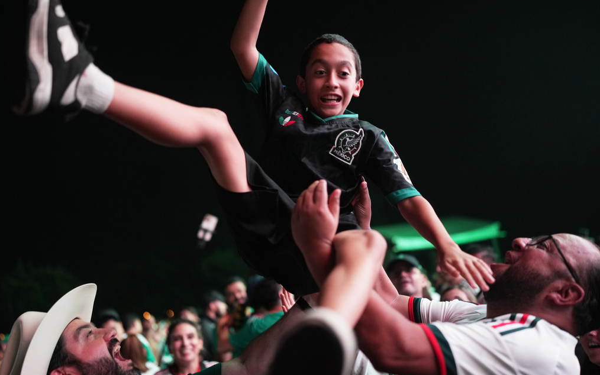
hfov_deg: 54.0
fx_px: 589
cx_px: 298
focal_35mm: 36
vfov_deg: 35.3
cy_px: 192
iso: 2500
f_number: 1.6
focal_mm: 35
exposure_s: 1/640
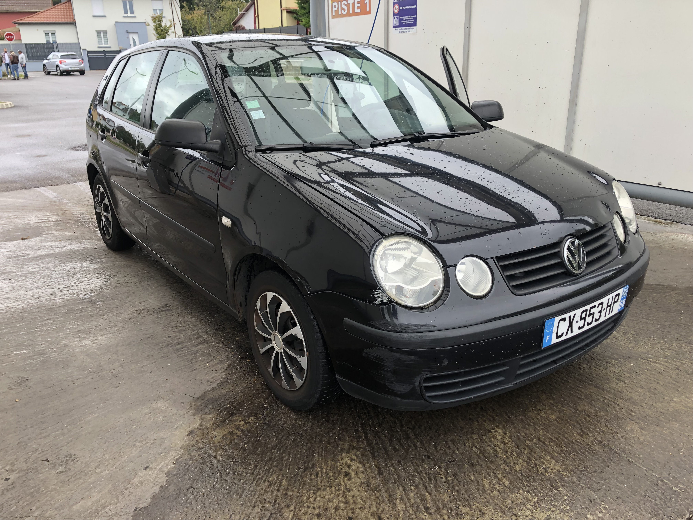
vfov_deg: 49.7
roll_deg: +1.6
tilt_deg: -18.8
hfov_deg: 63.4
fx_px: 561
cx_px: 346
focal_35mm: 28
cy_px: 260
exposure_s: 1/182
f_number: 1.8
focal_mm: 3.99
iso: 20
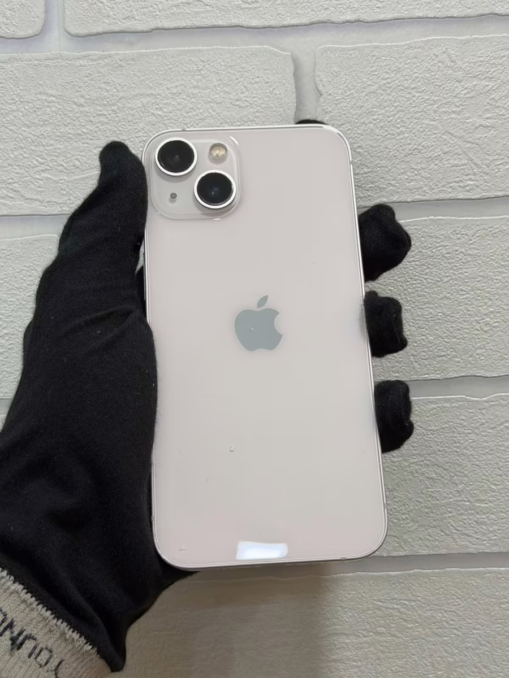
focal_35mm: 48
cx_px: 254
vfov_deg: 39.7
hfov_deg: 30.3
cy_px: 339
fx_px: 941
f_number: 1.78
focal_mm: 6.76
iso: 50
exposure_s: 1/50
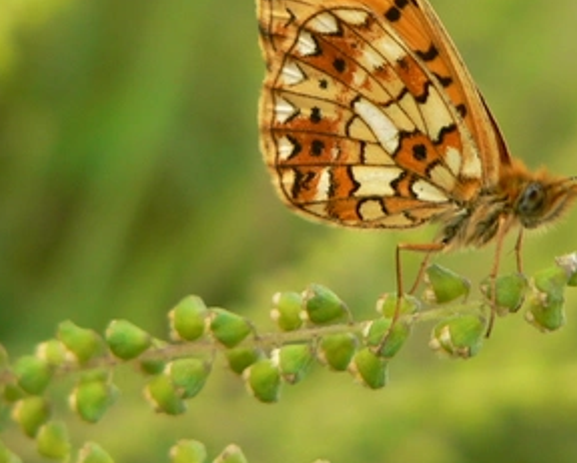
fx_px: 2667
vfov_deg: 9.9
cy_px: 52
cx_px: 359
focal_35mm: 156
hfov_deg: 12.3
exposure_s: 1/60
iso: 100
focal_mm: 12
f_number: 2.8
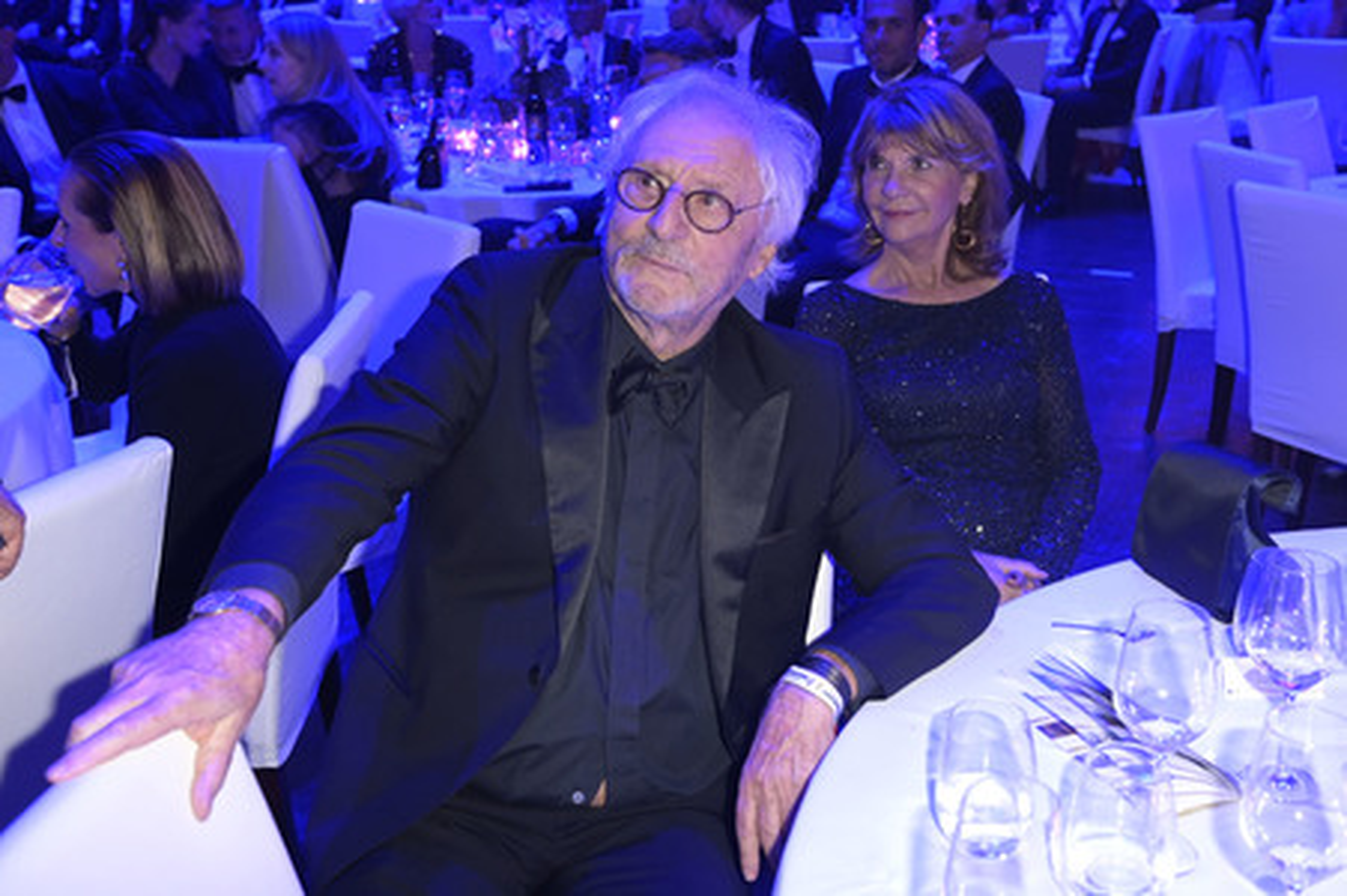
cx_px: 674
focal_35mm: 35
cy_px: 448
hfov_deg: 54.5
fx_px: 1309
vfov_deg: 37.8
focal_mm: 35
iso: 2500
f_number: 4.5
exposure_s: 1/50
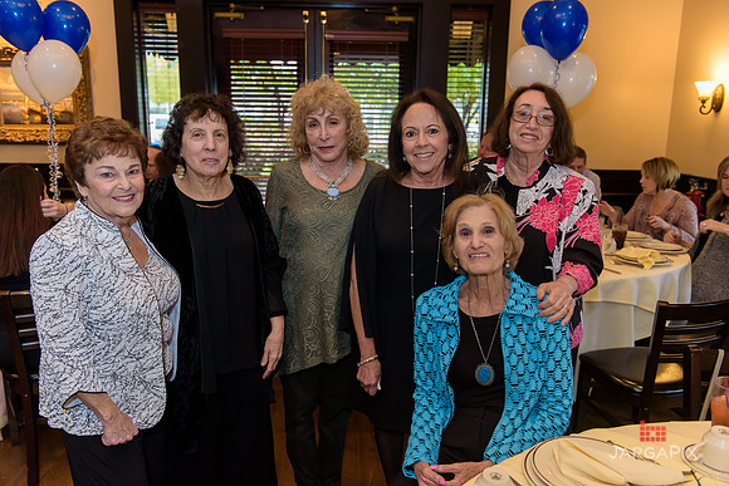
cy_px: 243
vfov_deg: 45.0
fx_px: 587
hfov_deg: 63.6
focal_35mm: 29
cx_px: 364
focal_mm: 29
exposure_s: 1/125
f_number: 3.2
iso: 1600
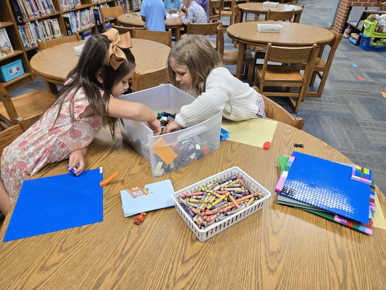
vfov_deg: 58.9
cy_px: 145
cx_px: 193
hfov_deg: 73.9
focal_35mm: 23
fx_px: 256
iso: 250
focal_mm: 5.4
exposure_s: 1/120
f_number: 1.8
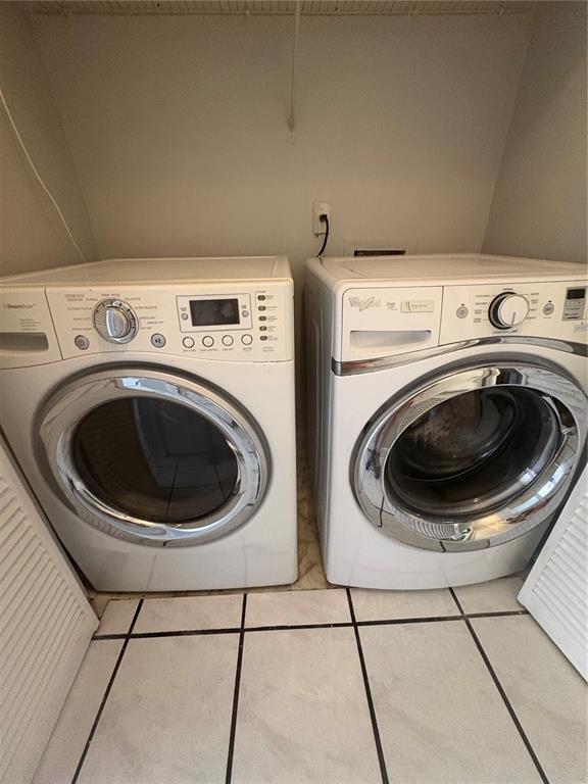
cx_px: 294
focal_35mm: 14
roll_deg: +1.3
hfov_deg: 85.7
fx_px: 317
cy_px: 392
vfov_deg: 102.1
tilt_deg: -26.1
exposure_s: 1/60
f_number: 2.2
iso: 800
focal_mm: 2.22
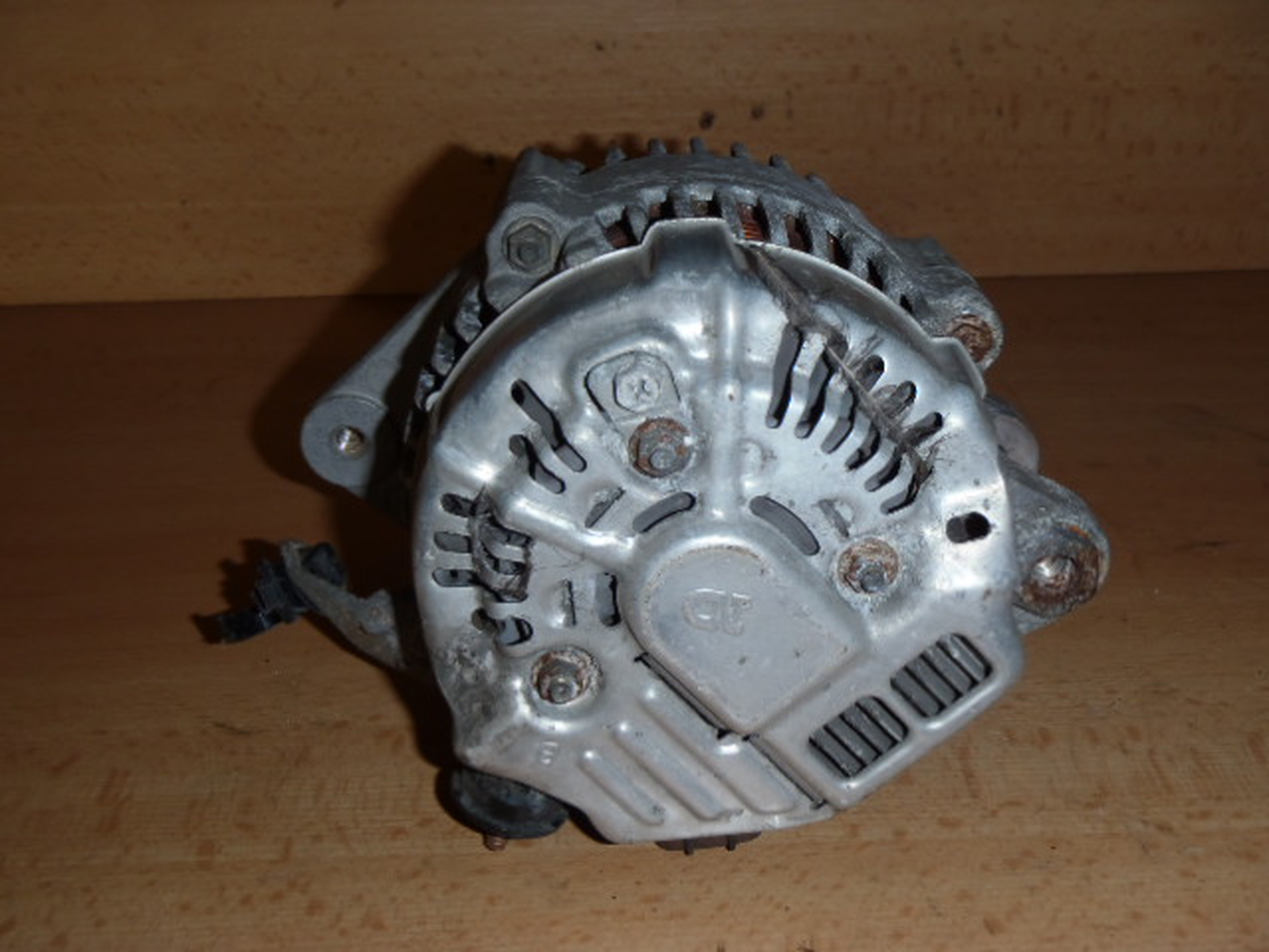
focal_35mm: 38
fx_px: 1393
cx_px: 634
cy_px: 476
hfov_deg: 49.0
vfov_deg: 37.7
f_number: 4.6
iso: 100
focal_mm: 6.83
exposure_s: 1/40
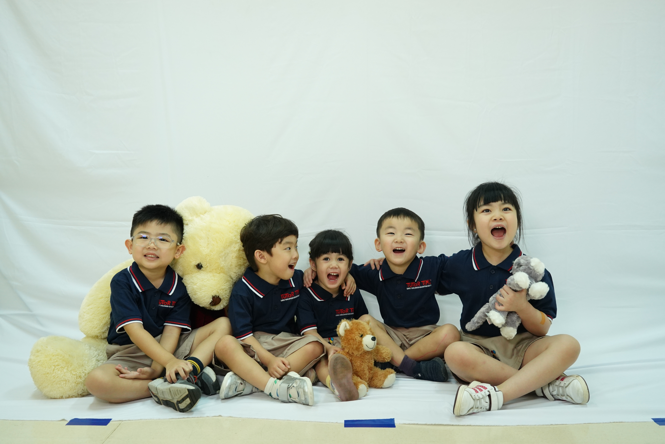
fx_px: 646
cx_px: 332
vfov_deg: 37.9
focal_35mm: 35
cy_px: 222
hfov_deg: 54.4
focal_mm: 35
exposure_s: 1/200
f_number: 4
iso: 2500
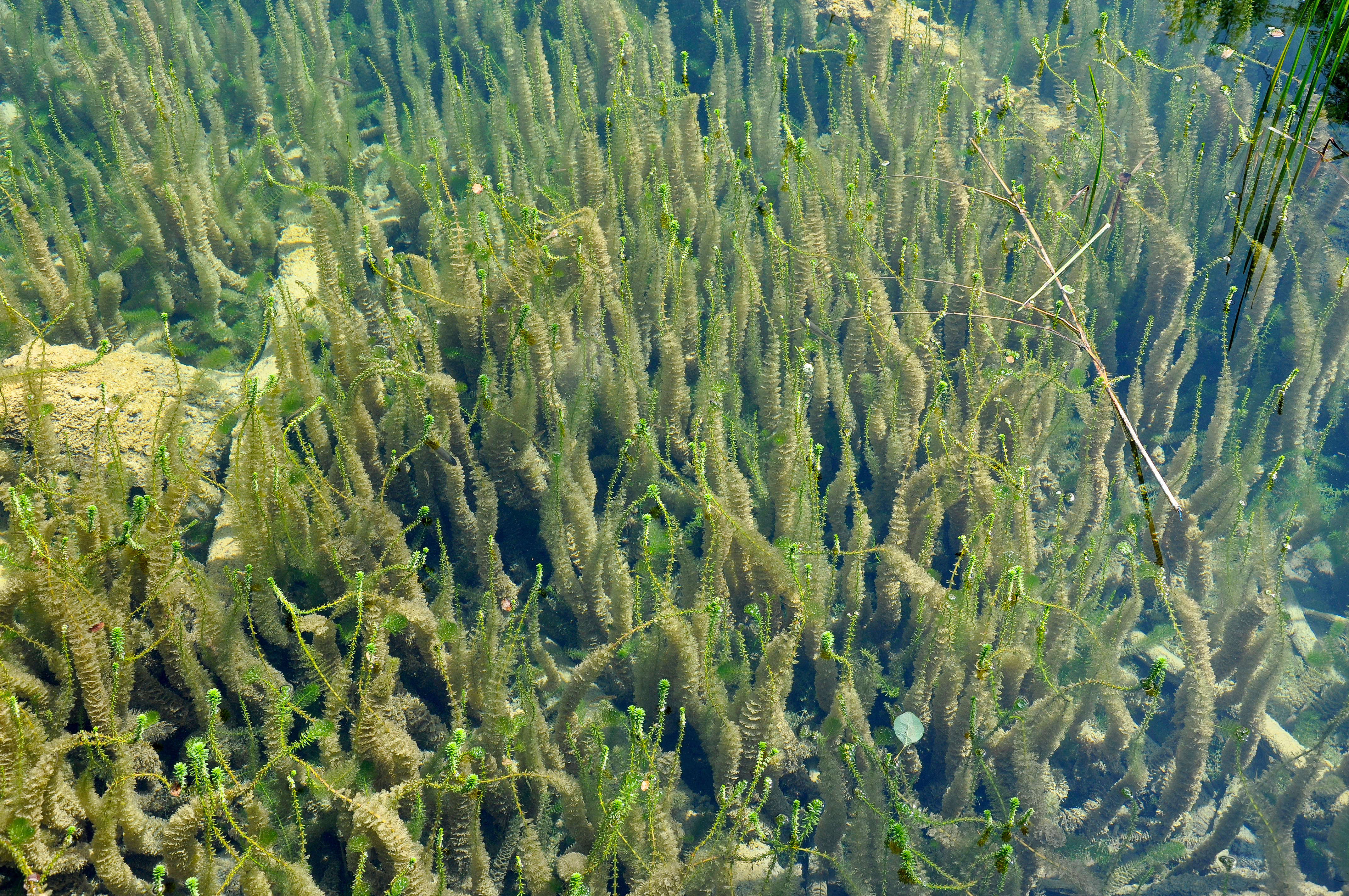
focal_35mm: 42
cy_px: 448
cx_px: 674
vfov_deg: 31.8
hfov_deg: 46.4
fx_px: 1572
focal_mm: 28
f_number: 8
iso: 200
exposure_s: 1/200
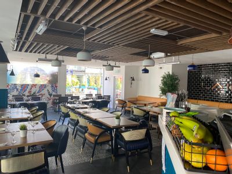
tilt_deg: -1.9
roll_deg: -1.8
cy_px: 87
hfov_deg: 67.3
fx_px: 174
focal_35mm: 26
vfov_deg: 53.1
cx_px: 116
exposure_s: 1/121
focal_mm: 4.25
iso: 80
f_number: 1.8
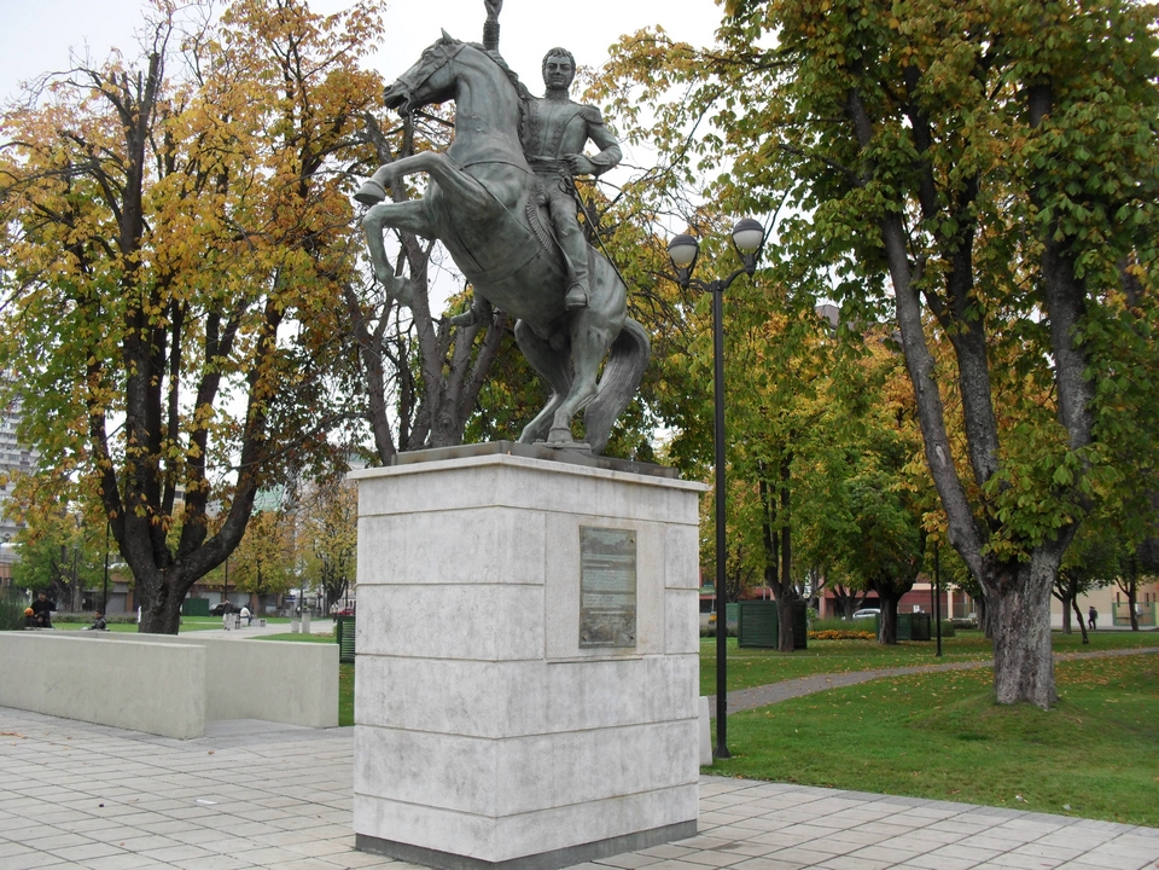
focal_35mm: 35
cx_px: 580
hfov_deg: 52.6
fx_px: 1172
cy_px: 435
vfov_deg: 40.7
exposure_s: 1/500
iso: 100
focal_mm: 6.3
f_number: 3.2
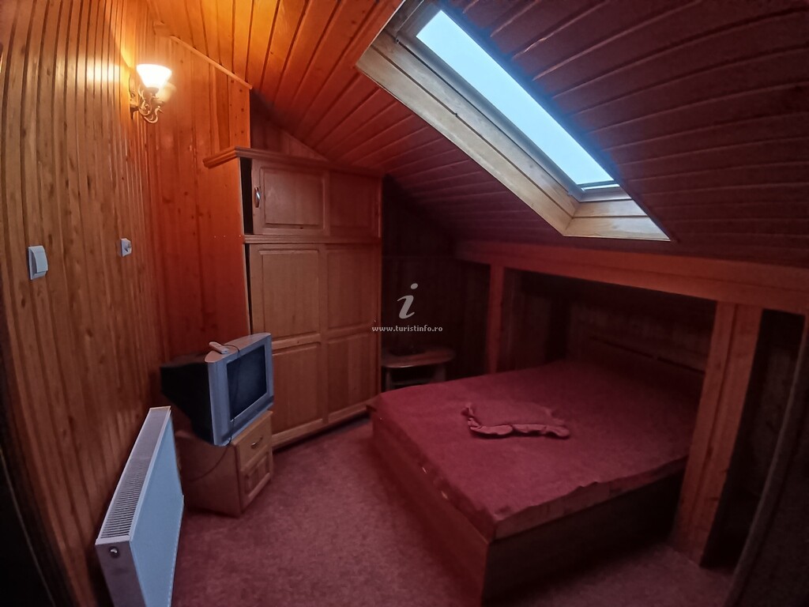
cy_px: 304
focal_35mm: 17
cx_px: 404
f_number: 2.2
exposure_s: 1/33.3
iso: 853
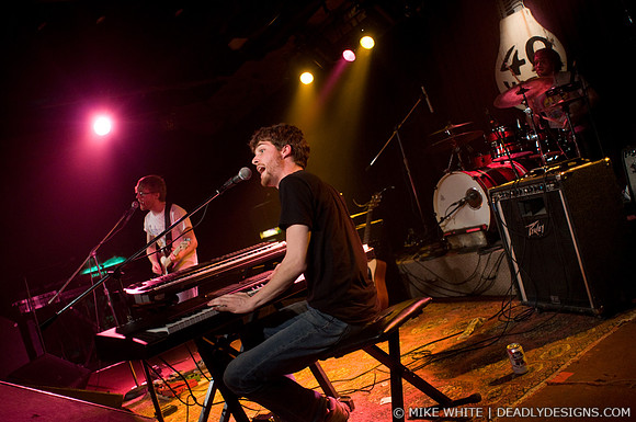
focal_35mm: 30
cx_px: 318
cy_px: 211
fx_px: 529
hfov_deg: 62.0
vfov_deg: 43.5
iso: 1250
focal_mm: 20
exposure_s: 1/80
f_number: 2.8
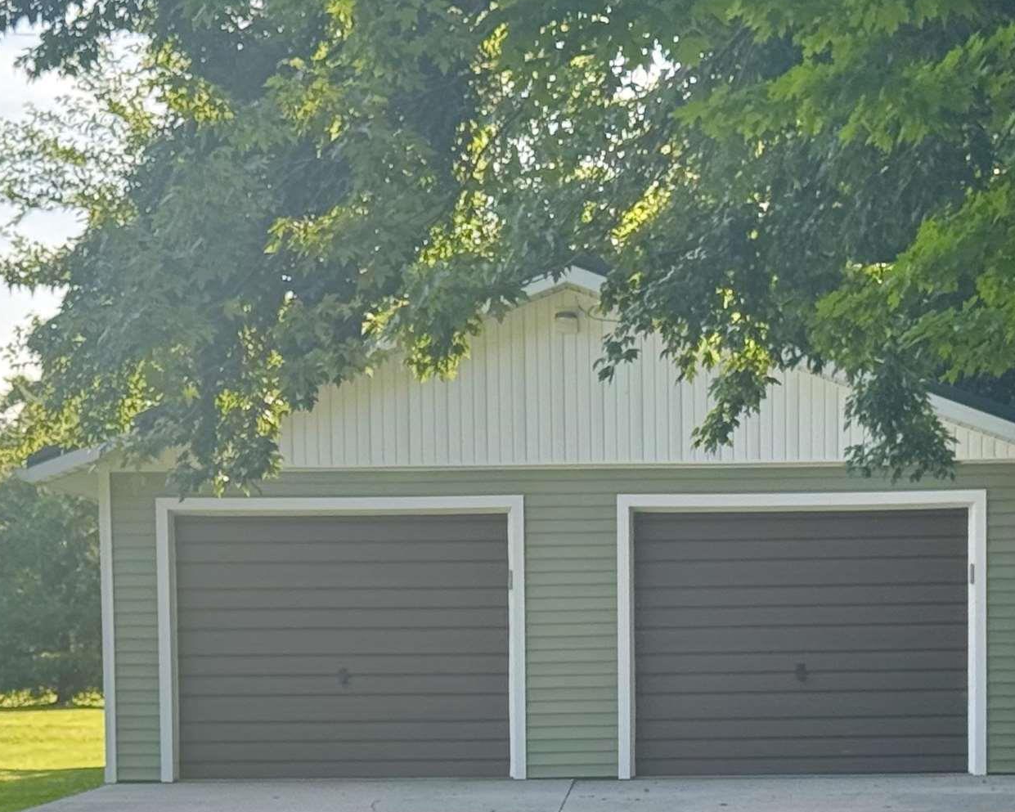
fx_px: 3485
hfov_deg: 16.6
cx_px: 584
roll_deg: -0.6
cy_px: 922
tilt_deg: -5.3
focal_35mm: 116
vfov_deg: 13.0
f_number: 1.78
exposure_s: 1/495
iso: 64
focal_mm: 6.76
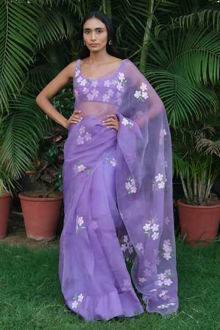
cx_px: 110
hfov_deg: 25.1
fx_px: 495
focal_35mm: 54
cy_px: 165
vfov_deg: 36.9
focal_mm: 35.8
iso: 1000
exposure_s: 1/250
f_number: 4
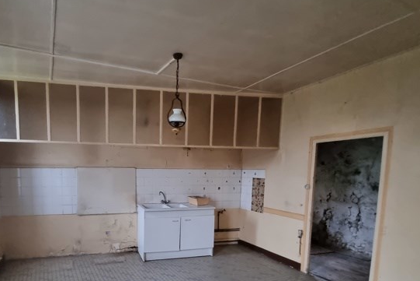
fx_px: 233
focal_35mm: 20
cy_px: 198
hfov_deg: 82.0
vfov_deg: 59.8
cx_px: 152
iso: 500
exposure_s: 1/33
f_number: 2.2
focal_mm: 2.2
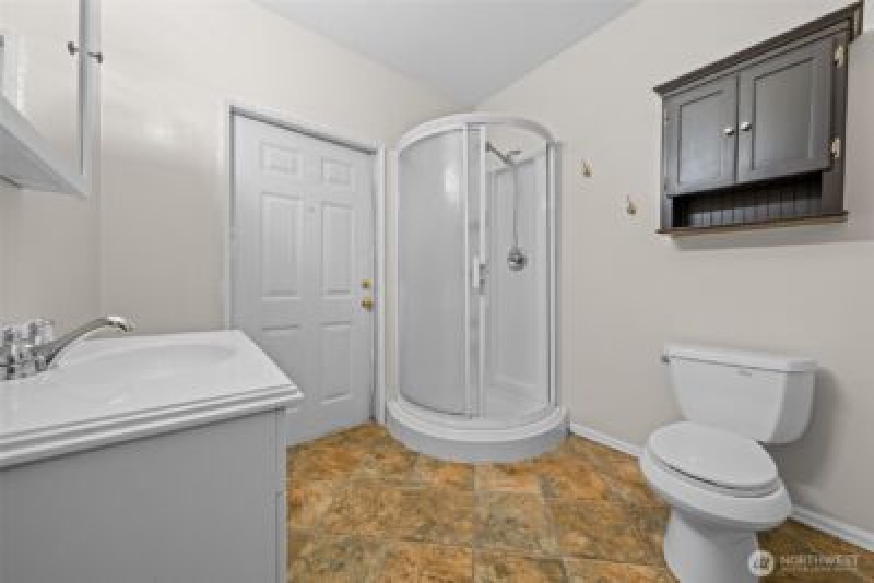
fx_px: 316
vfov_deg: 85.5
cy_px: 292
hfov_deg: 108.3
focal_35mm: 13
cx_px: 437
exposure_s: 1/1.25
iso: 250
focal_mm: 13
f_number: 8
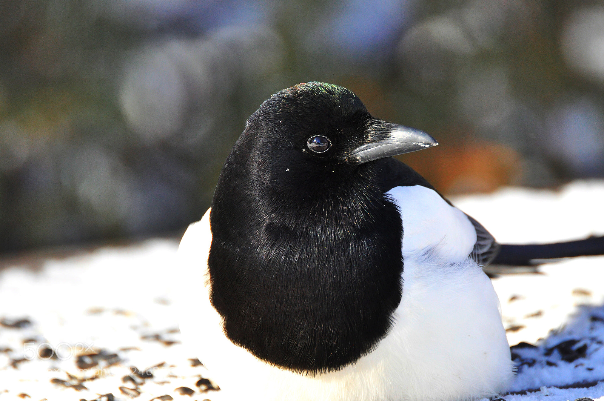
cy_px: 200
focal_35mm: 750
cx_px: 302
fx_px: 12569
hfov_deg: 2.8
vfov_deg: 1.8
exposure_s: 1/640
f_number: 6.3
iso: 800
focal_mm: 500
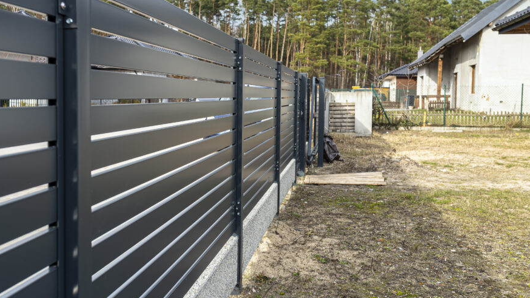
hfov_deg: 47.3
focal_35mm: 43
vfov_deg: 27.7
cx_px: 230
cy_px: 134
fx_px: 604
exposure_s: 1/125
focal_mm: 35
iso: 100
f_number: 5.6
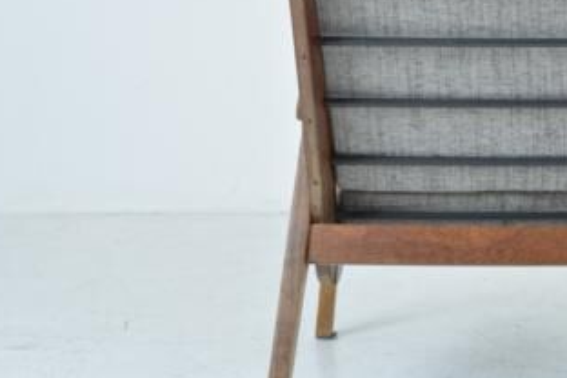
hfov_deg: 16.7
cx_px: 520
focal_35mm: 121
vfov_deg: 11.3
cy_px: 118
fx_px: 1906
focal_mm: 42
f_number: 10
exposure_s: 1/125
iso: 400
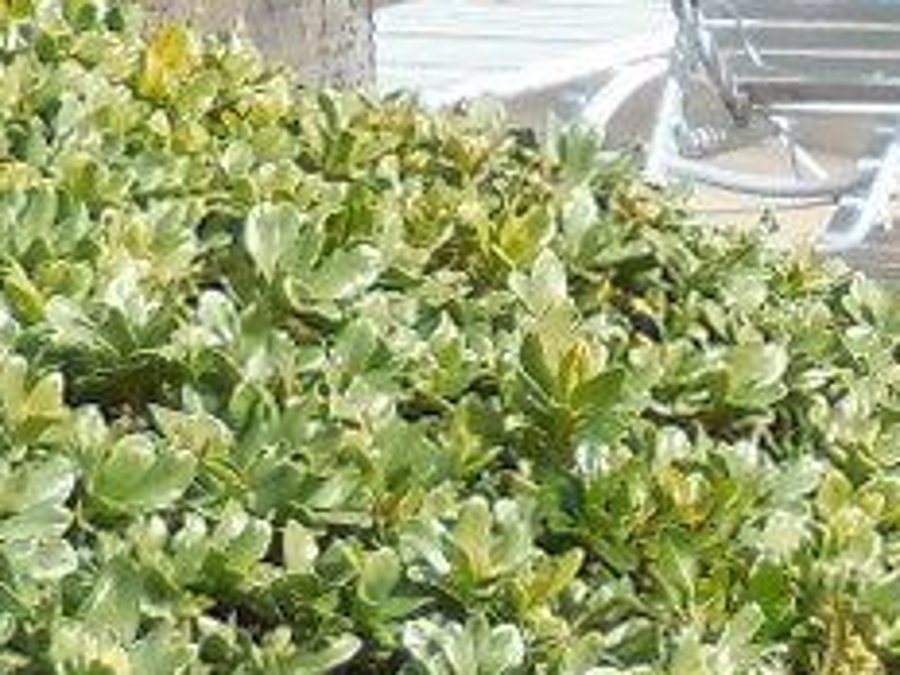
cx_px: 2537
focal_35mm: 365
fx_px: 9490
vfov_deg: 4.0
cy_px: -1113
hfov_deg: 5.2
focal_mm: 9.4
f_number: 4
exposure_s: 1/1250
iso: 125
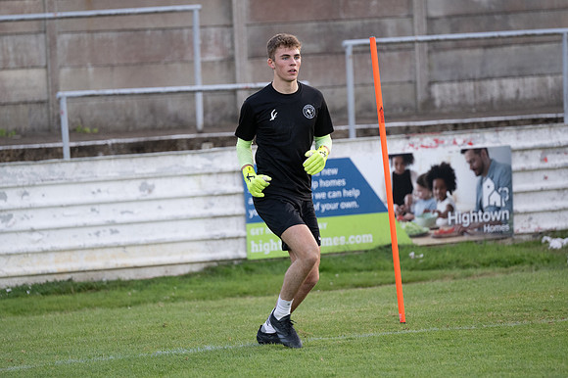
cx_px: 284
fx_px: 4257
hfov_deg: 7.6
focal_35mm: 270
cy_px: 189
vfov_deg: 5.1
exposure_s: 1/800
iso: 1000
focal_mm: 180
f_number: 2.8
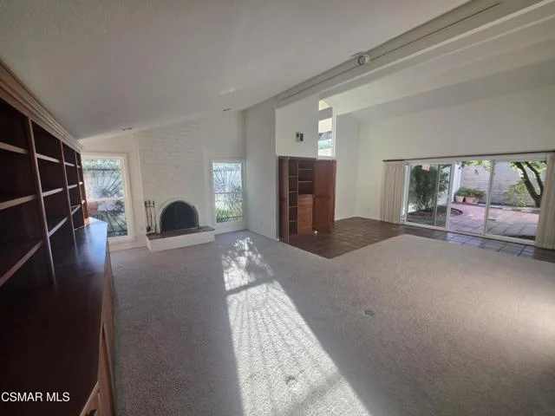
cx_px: 278
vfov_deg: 89.9
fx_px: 208
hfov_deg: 106.2
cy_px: 208
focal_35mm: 13
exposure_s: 1/120
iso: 25
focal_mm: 2.2
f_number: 1.9
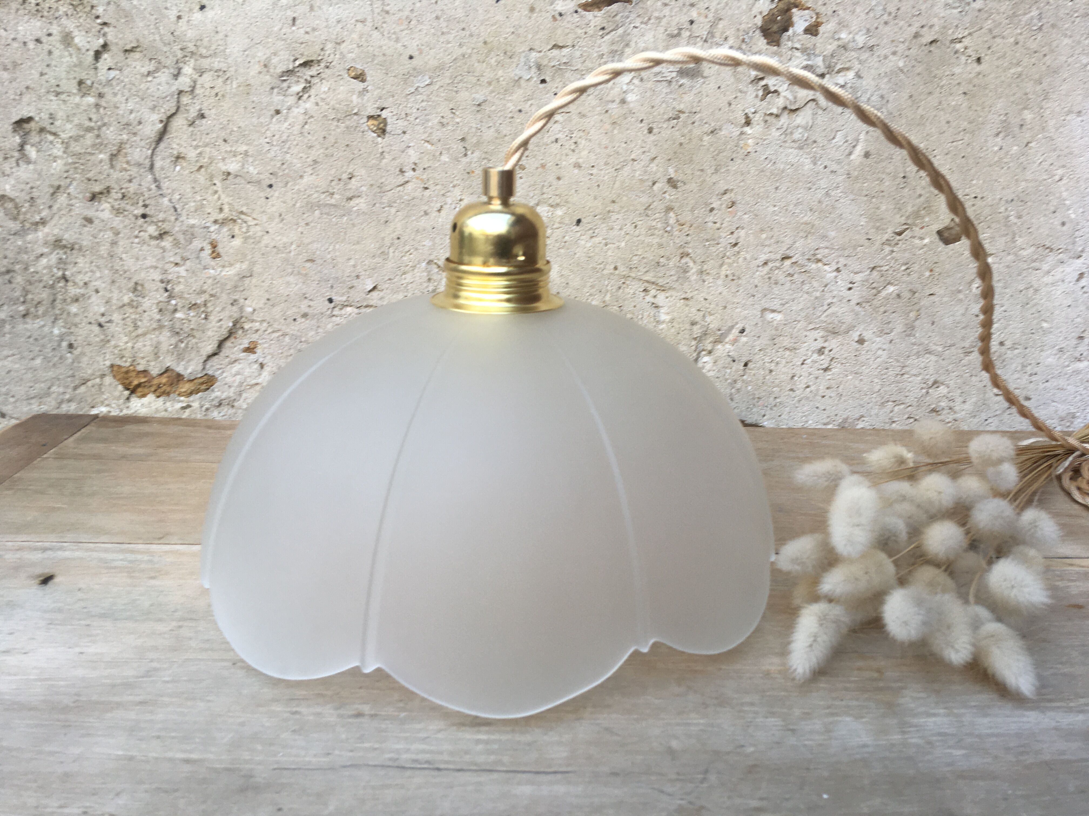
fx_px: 912
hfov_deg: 61.7
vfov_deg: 48.2
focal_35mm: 29
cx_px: 544
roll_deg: -0.3
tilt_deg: -16.3
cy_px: 408
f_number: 2.2
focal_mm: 4.15
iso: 25
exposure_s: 1/50
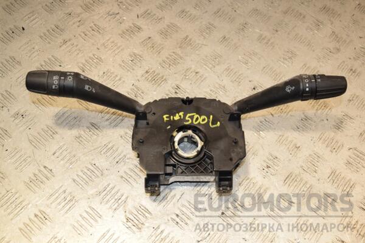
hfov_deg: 49.6
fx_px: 395
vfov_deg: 34.2
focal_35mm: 39
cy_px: 122
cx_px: 182
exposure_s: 1/200
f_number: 7.1
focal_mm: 26
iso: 800
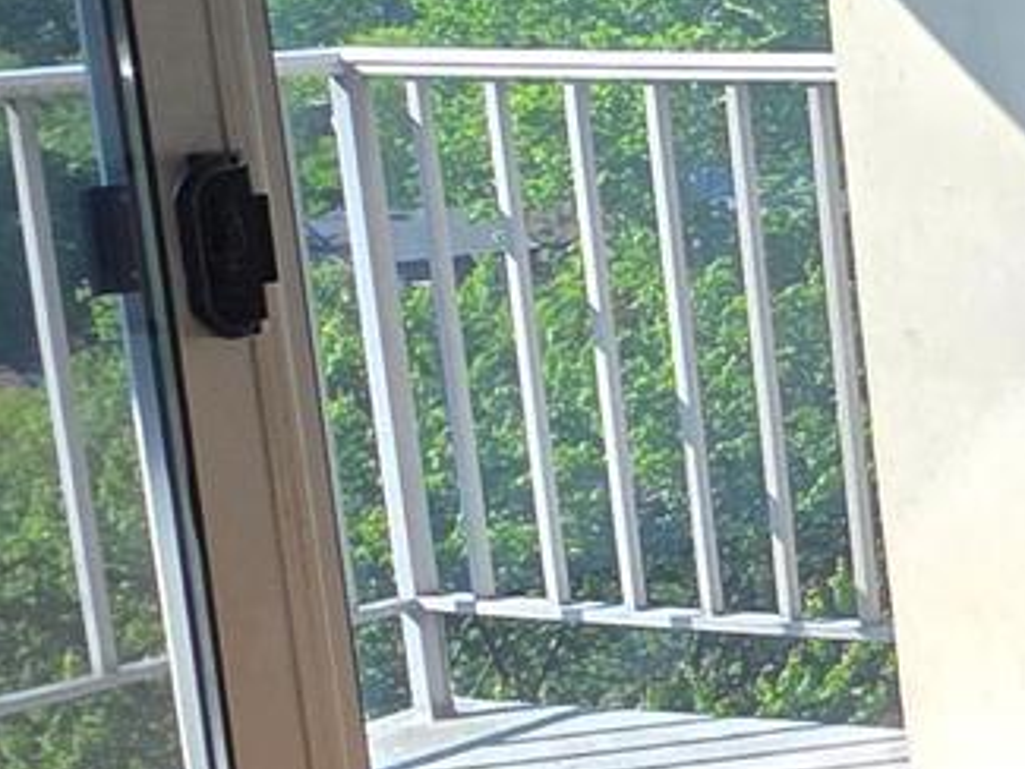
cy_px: 186
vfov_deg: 17.9
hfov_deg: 12.3
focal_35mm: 82
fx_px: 2429
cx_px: 2917
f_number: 1.9
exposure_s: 1/769
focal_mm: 2.2
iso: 40
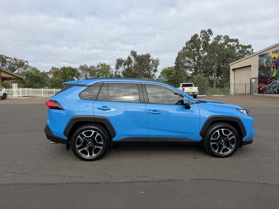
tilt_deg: -4.2
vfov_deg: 56.8
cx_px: 140
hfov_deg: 71.6
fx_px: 193
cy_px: 104
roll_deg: +2.6
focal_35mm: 24
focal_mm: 6.76
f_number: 1.78
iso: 80
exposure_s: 1/3279
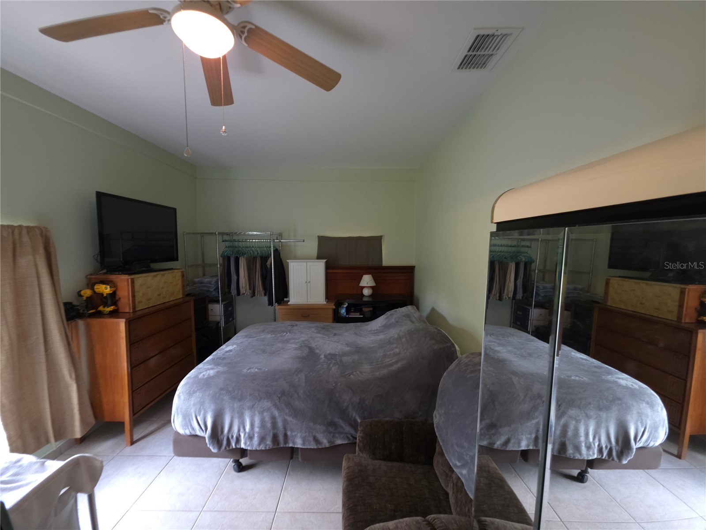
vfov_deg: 89.9
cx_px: 353
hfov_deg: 106.2
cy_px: 265
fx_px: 265
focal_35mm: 13
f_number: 1.9
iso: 100
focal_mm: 2.2
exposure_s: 1/30
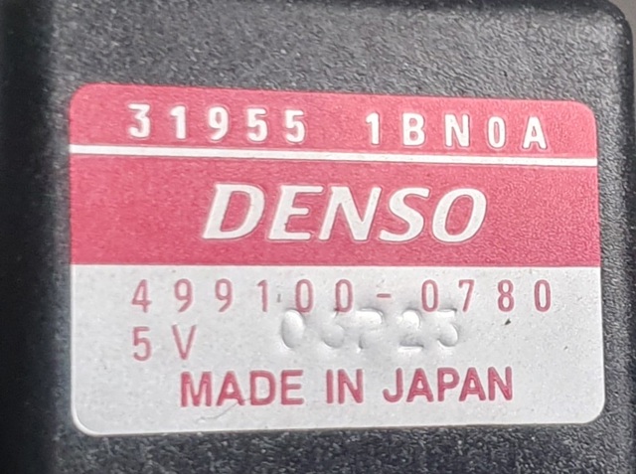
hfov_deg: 67.4
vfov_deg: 52.9
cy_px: 237
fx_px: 477
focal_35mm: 26
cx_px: 318
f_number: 1.5
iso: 100
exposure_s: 1/100
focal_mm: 4.32
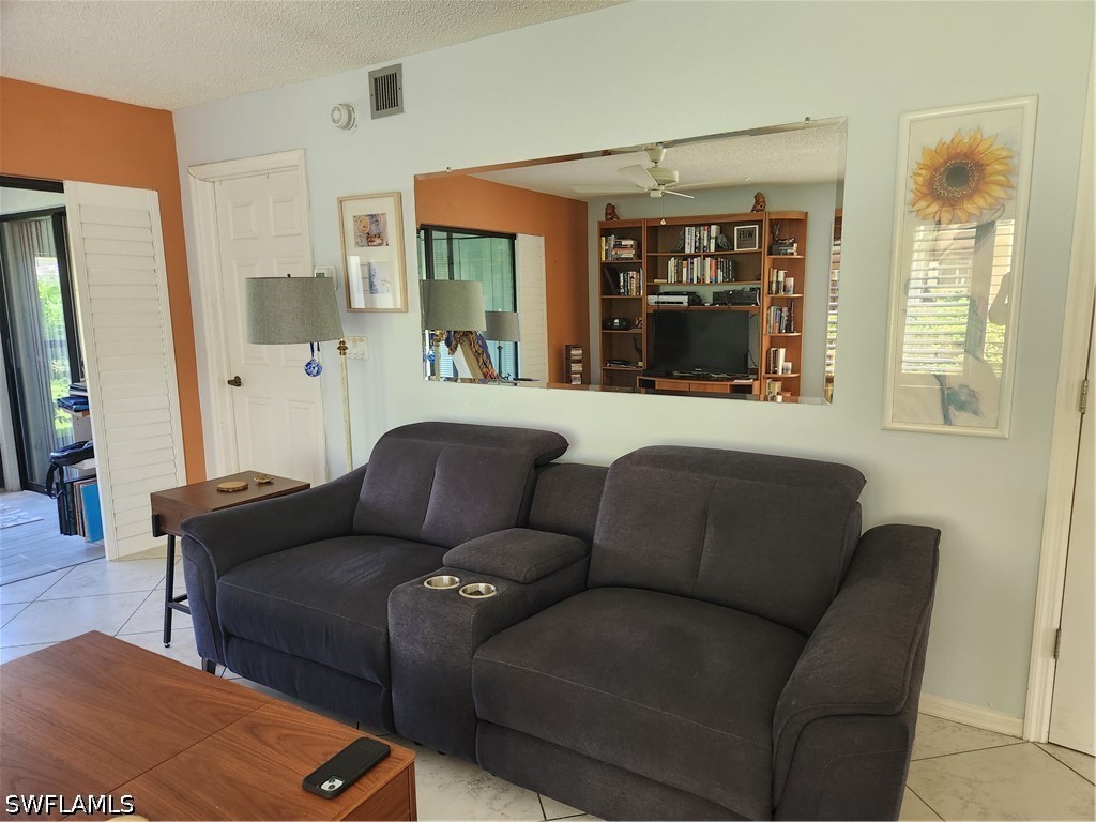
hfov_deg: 73.9
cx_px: 548
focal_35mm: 23
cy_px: 411
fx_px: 728
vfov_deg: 58.9
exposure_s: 1/120
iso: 320
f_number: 1.8
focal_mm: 5.4
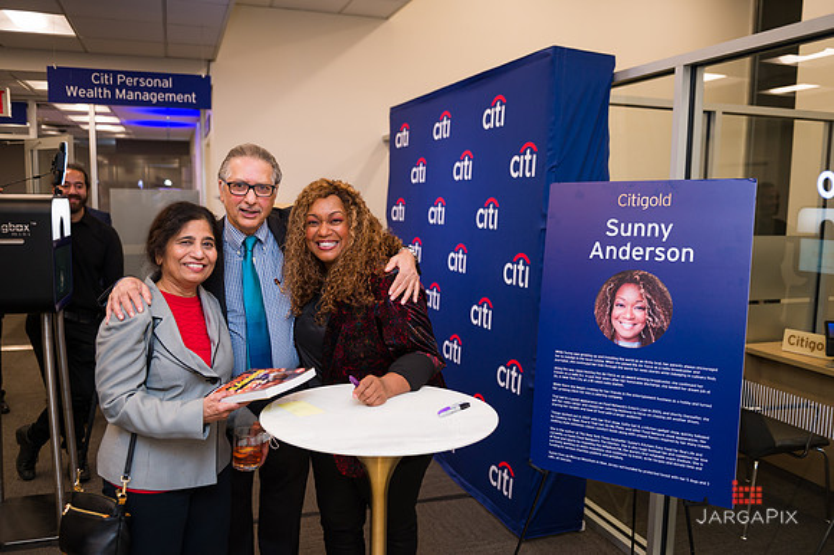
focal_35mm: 31
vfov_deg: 42.3
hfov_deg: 60.3
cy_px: 278
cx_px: 417
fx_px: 718
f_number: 3.2
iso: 400
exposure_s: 1/160
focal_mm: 31
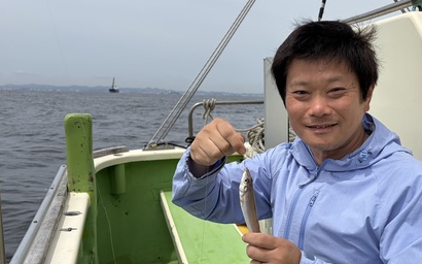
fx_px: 494
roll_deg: -1.1
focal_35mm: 43
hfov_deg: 45.3
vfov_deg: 29.8
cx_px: 291
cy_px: 154
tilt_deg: -5.1
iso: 64
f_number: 1.6
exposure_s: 1/8850
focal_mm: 5.96
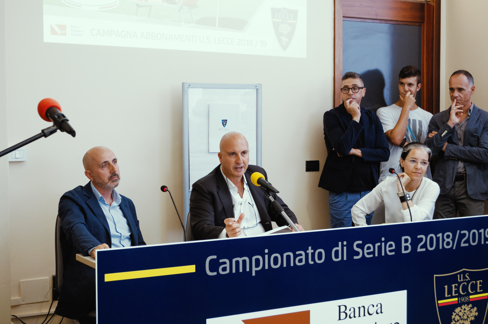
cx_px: 244
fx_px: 812
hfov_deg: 33.4
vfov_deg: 22.6
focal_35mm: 60
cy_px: 162
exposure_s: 1/40
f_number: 5.3
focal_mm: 40
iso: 640
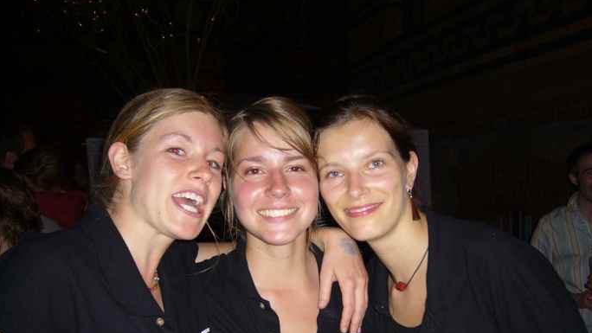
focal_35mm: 39
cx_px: 301
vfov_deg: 30.2
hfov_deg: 51.6
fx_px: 612
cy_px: 224
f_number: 2.8
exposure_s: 1/60
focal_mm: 5.8
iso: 100
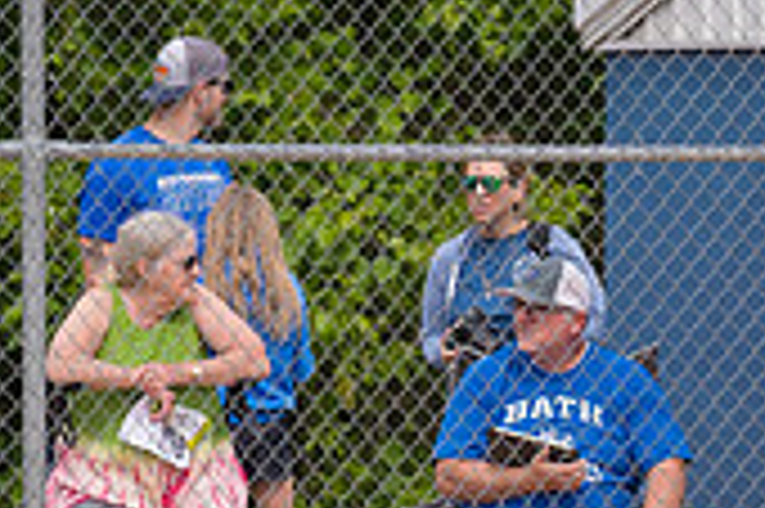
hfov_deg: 2.0
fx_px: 21760
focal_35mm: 1025
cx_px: 1161
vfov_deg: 1.3
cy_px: 378
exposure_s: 1/1600
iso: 320
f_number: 5.6
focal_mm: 200
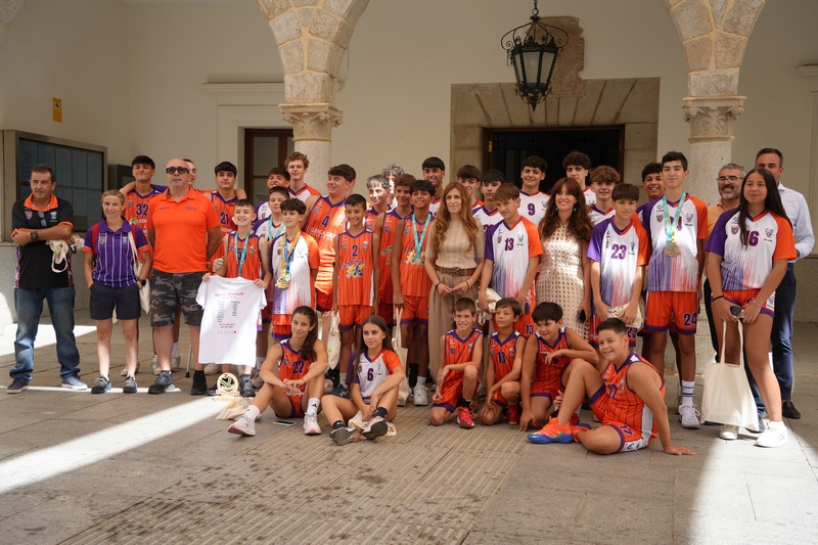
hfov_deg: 42.8
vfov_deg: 29.2
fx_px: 1045
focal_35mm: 46
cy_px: 272
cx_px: 409
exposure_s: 1/250
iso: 100
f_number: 4
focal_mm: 46
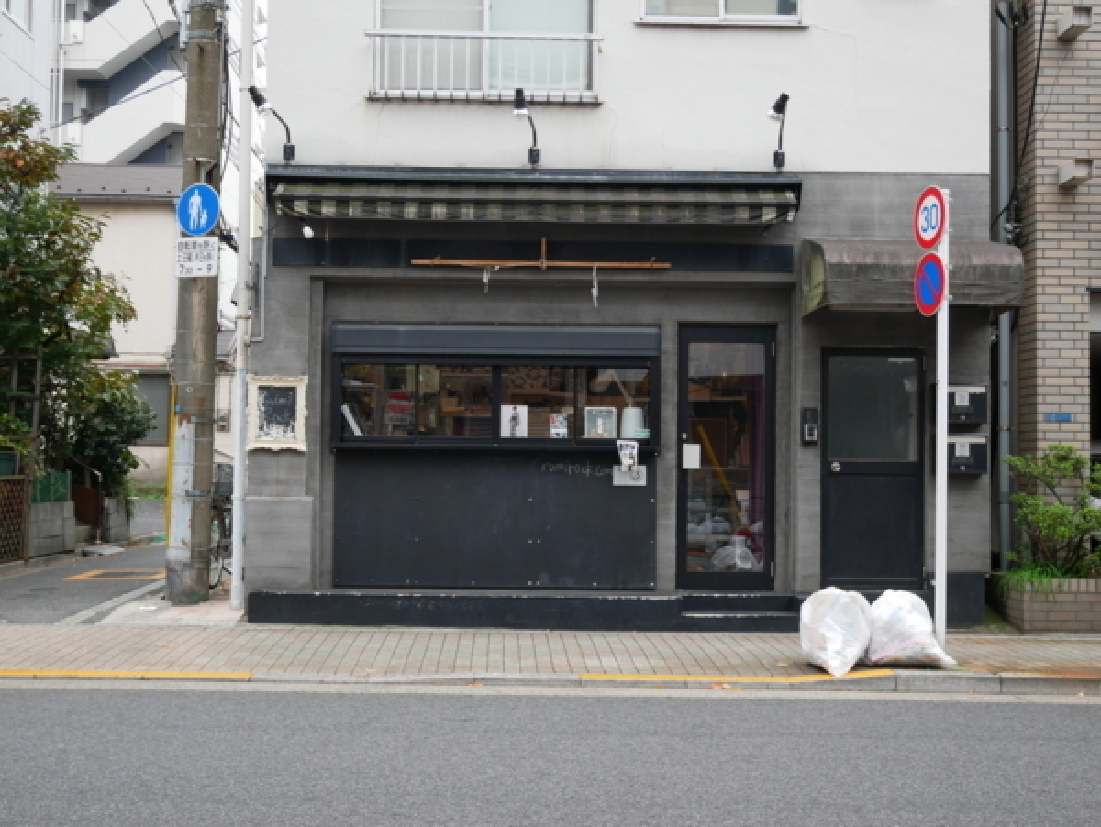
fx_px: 1401
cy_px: 414
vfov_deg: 32.9
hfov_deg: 42.9
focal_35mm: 44
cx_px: 550
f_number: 4.9
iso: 200
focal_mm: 22
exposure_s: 1/60
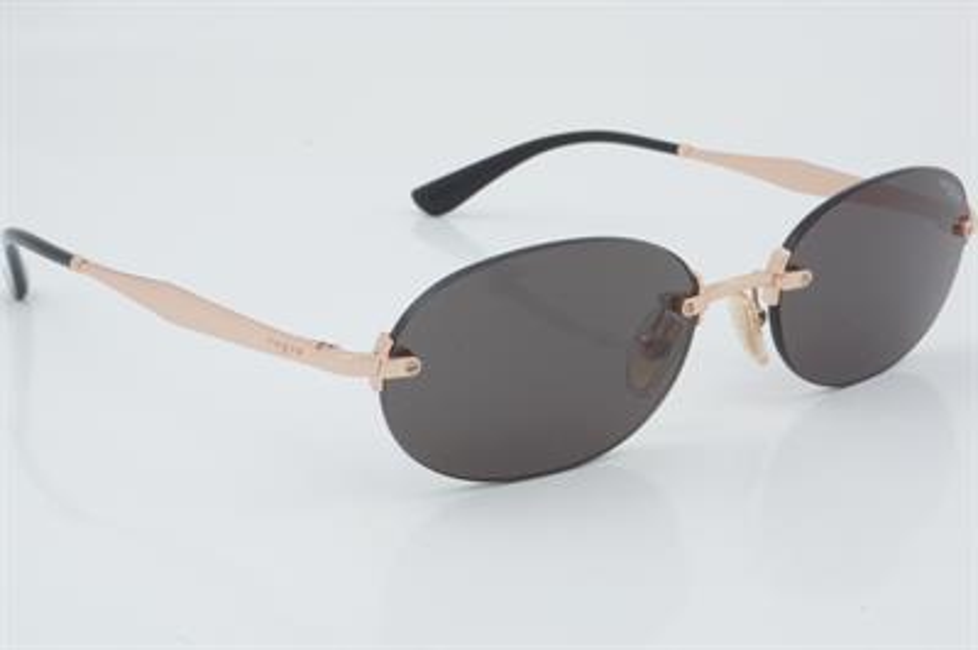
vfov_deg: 18.2
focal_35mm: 75
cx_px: 489
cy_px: 325
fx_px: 2036
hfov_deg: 27.0
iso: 100
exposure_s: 1/3
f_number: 32
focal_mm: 50
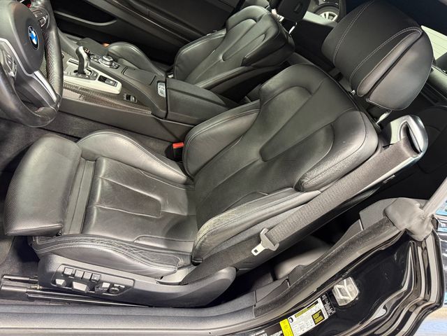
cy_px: 168
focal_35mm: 24
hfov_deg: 71.6
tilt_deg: -34.7
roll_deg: -29.3
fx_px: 310
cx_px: 224
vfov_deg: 56.8
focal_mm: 6.76
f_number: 1.78
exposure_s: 1/60
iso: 400
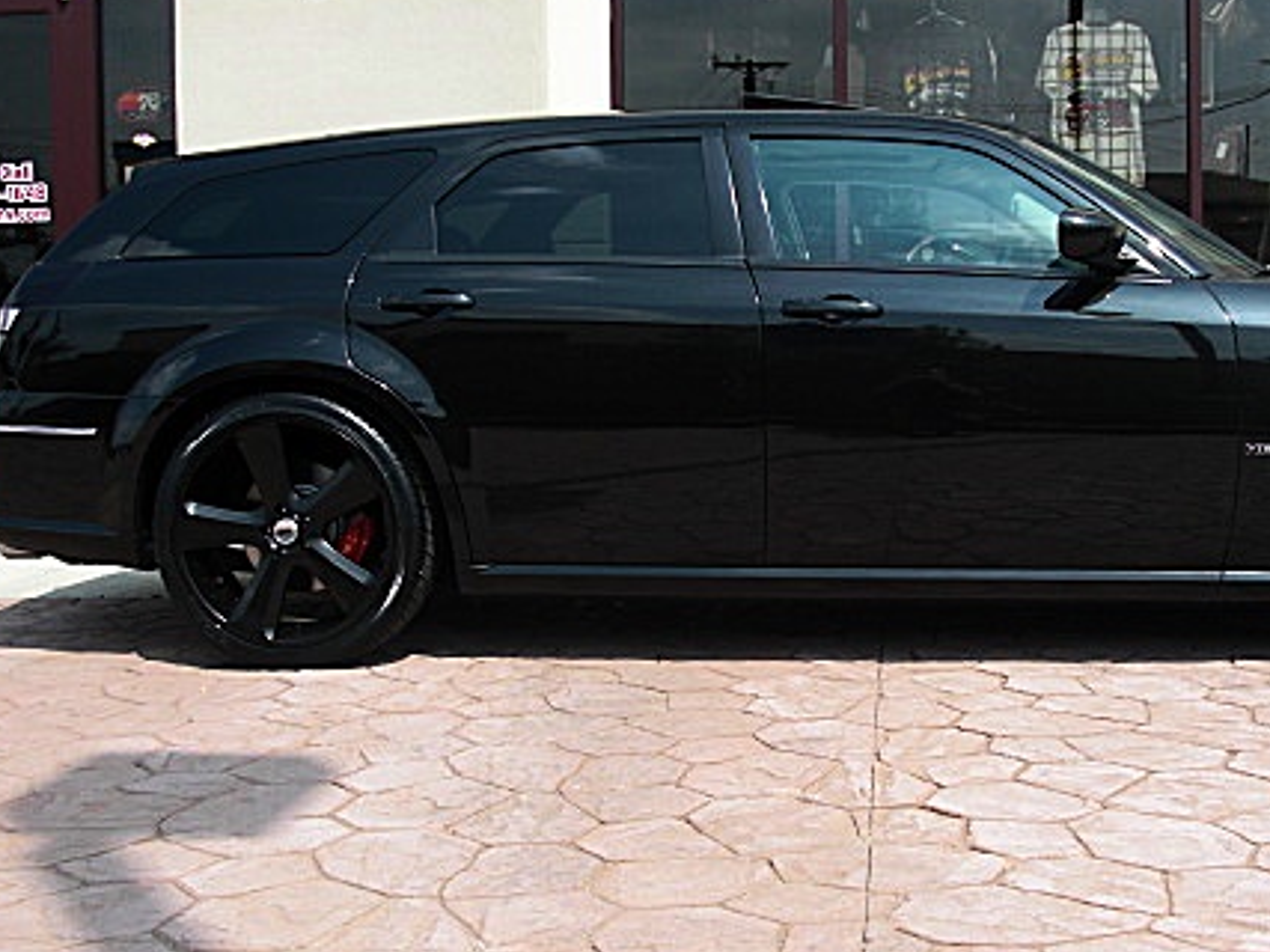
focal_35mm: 54
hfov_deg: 35.3
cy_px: 527
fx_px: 1981
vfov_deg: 27.0
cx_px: 818
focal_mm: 6.3
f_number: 2.8
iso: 50
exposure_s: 1/800
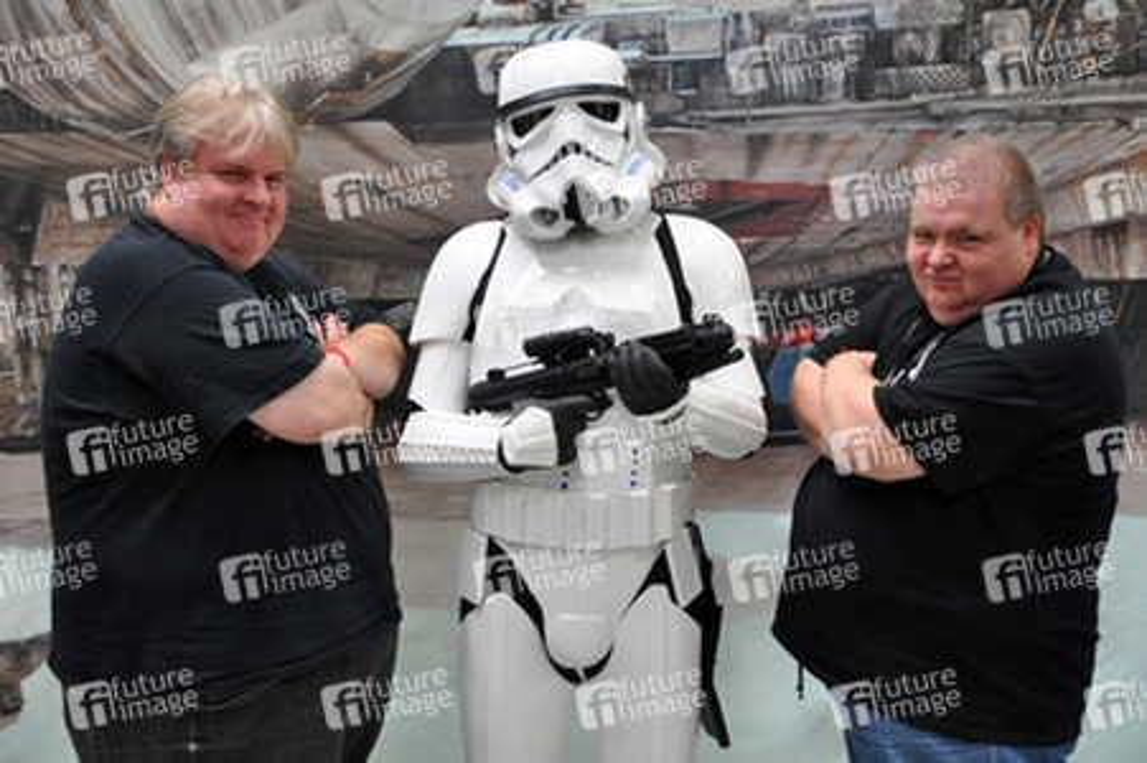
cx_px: 574
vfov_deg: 28.9
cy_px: 382
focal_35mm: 46
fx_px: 1480
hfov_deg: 42.4
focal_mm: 31
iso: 800
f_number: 4
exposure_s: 1/30
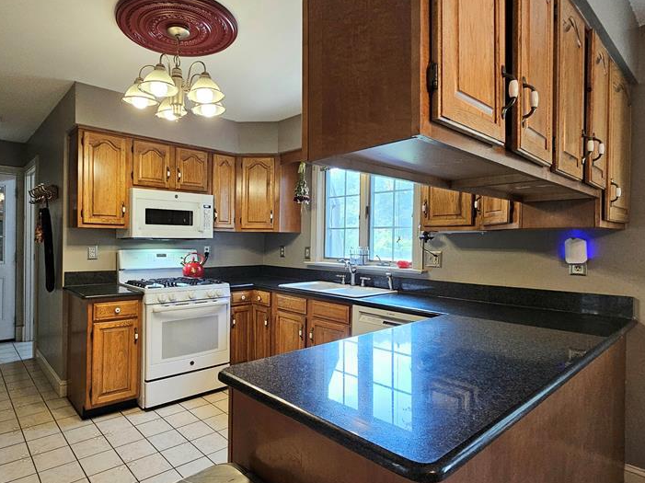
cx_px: 256
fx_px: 354
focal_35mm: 19
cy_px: 239
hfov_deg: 83.6
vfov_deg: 68.6
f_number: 2.2
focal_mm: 2.2
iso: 400
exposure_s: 1/60.2
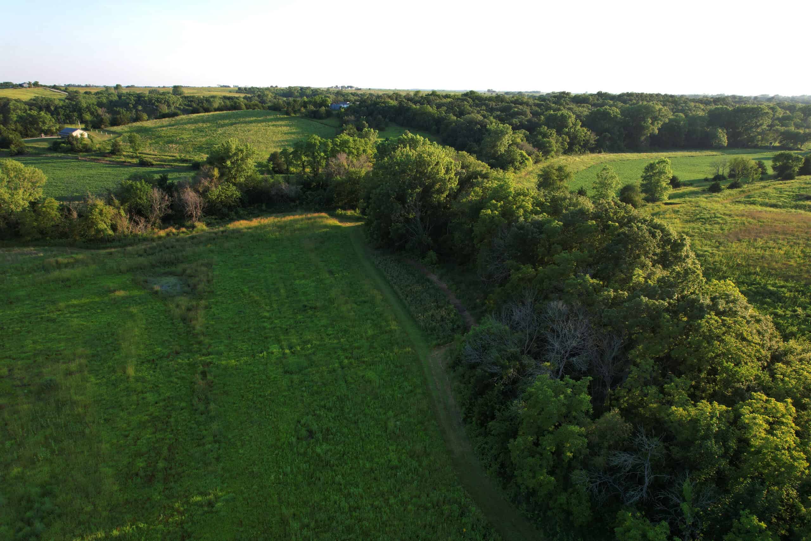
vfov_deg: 57.2
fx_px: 496
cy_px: 270
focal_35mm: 22
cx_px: 406
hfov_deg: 78.6
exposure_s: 1/500
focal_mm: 8.4
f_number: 2.8
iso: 100
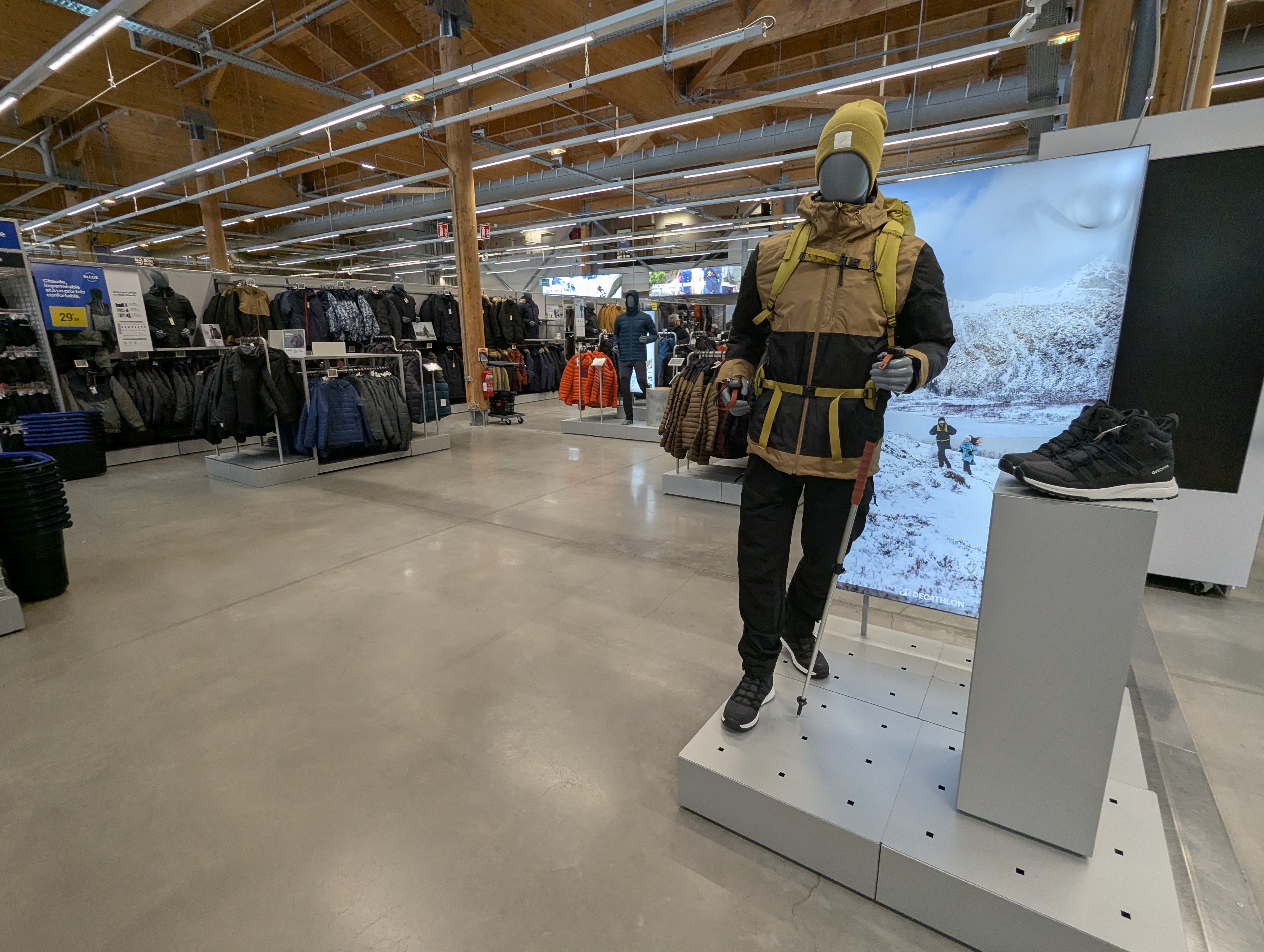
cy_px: 476
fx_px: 585
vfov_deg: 78.2
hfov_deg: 94.4
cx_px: 632
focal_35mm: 16
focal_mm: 2.35
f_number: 2.2
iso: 179
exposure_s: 1/165
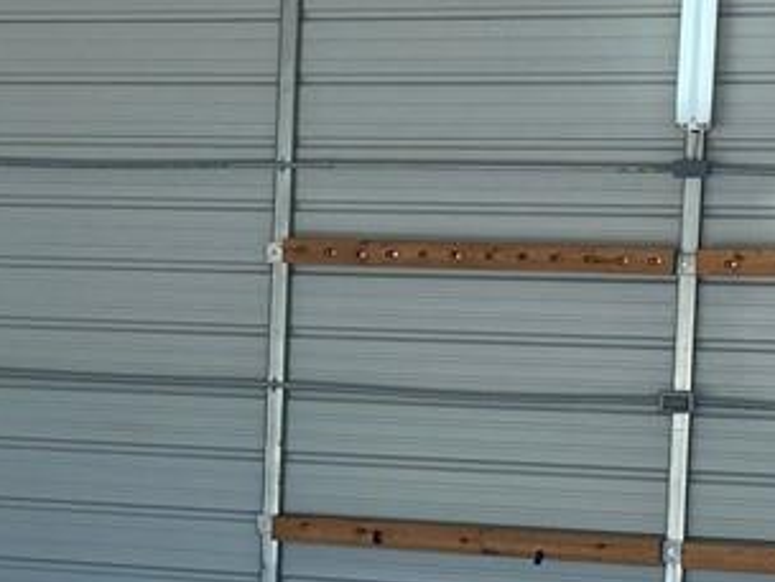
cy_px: 528
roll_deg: -1.9
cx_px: 71
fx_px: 3067
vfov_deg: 10.8
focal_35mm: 137
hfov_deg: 14.3
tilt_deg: -4.1
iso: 32
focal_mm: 4.25
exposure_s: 1/715
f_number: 1.8
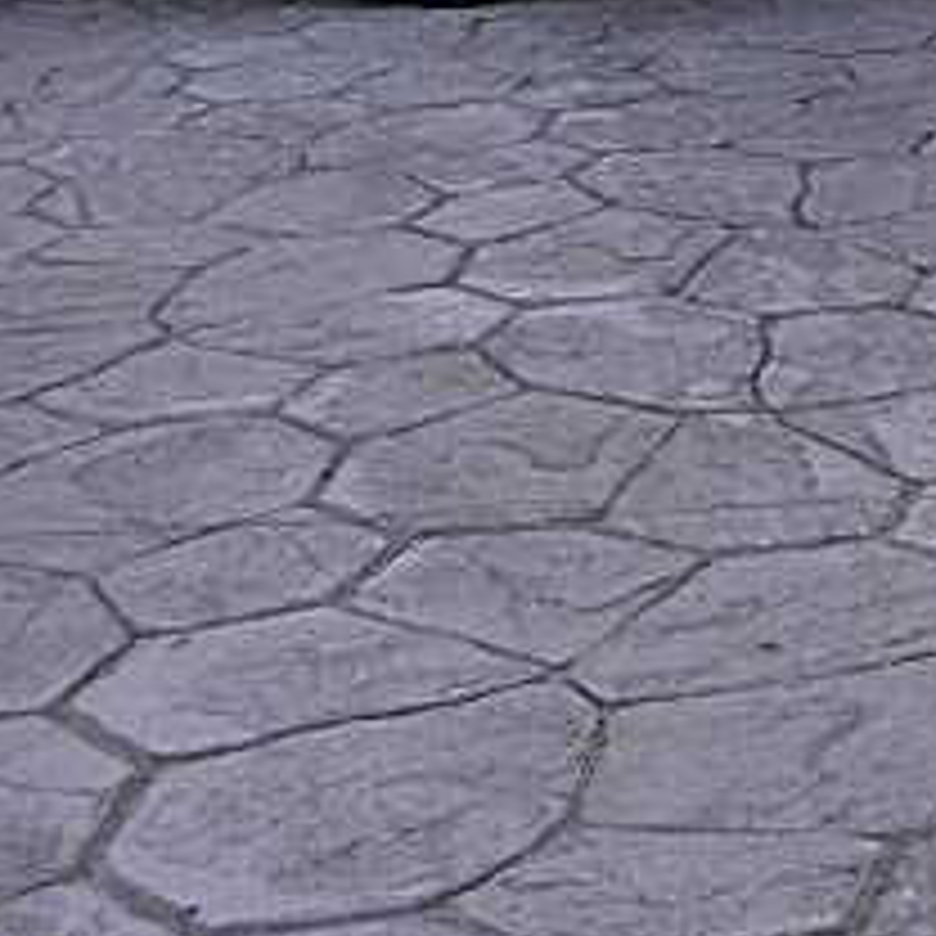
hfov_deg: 17.1
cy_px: -112
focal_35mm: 98
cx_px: 1071
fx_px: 2998
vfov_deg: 17.1
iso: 50
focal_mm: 6.3
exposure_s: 1/125
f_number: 2.8
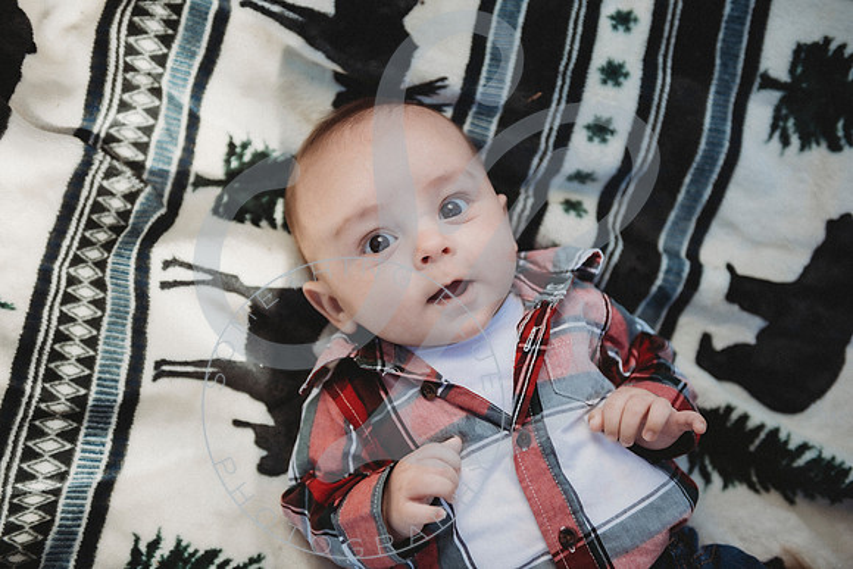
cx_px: 426
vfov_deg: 28.1
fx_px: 1138
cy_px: 284
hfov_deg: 41.1
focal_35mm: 48
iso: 100
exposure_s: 1/400
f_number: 2.8
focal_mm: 48
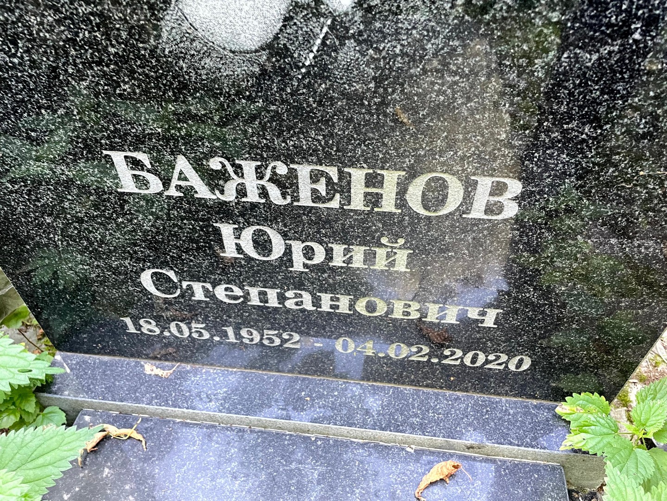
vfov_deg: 53.1
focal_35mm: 26
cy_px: 250
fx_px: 501
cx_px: 334
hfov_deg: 67.3
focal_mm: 4.2
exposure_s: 1/60
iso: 250
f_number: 1.6
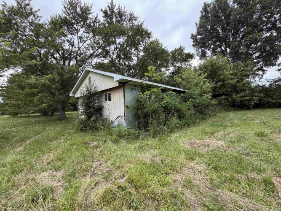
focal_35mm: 14
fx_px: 114
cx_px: 140
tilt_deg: +0.8
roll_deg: +2.2
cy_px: 106
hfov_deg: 102.1
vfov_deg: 85.7
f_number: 2.2
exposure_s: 1/243
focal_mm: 2.22
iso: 40
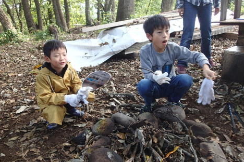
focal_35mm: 32
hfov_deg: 58.7
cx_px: 121
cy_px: 91
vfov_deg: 41.0
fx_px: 217
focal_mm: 5.5
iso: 160
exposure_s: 1/60
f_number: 2.3
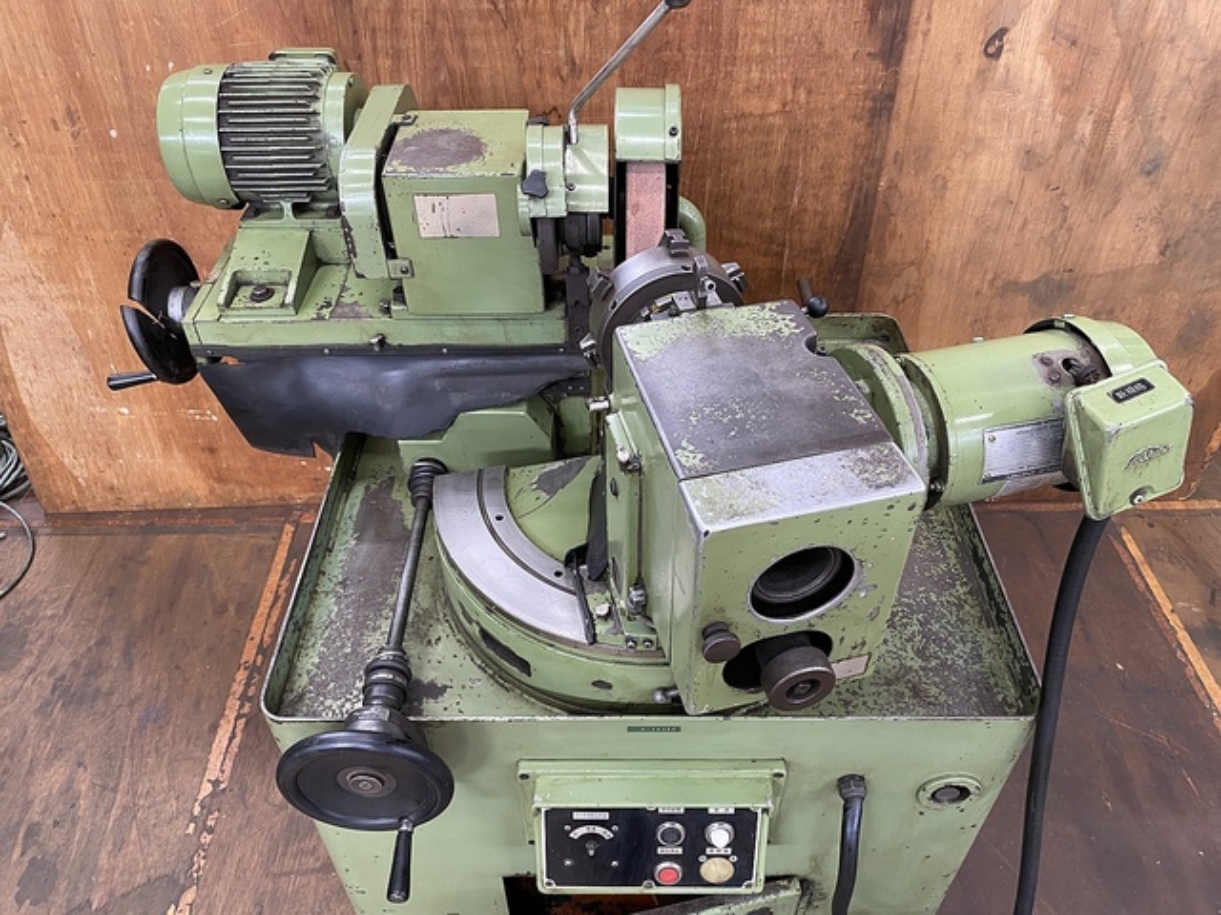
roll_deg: +0.6
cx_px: 610
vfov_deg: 53.1
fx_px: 917
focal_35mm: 26
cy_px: 458
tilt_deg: -43.0
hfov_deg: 67.3
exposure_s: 1/60
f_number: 1.8
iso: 250
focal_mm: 4.25
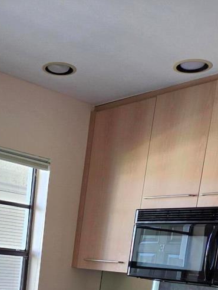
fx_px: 470
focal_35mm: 56
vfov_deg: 29.5
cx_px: 2
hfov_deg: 24.9
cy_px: 349
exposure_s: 1/120
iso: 250
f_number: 1.8
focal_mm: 5.4
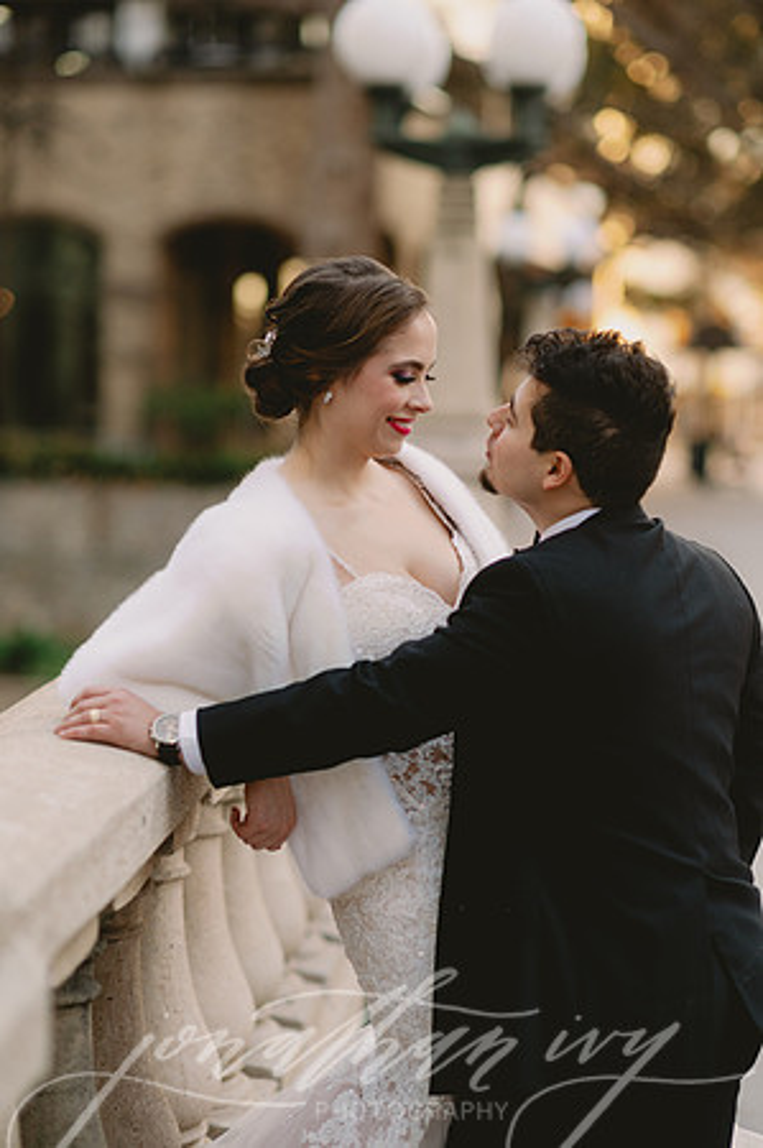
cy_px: 574
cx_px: 382
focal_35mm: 85
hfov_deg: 16.0
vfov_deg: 23.9
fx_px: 2708
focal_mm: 85
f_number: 2.2
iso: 320
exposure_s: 1/500
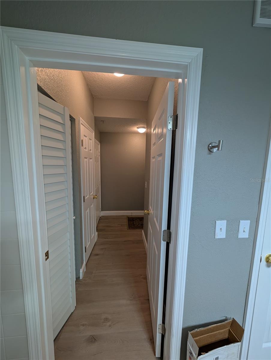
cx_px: 136
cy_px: 180
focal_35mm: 12
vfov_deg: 110.5
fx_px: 125
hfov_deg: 94.6
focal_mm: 2.02
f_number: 1.7
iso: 143
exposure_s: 1/60
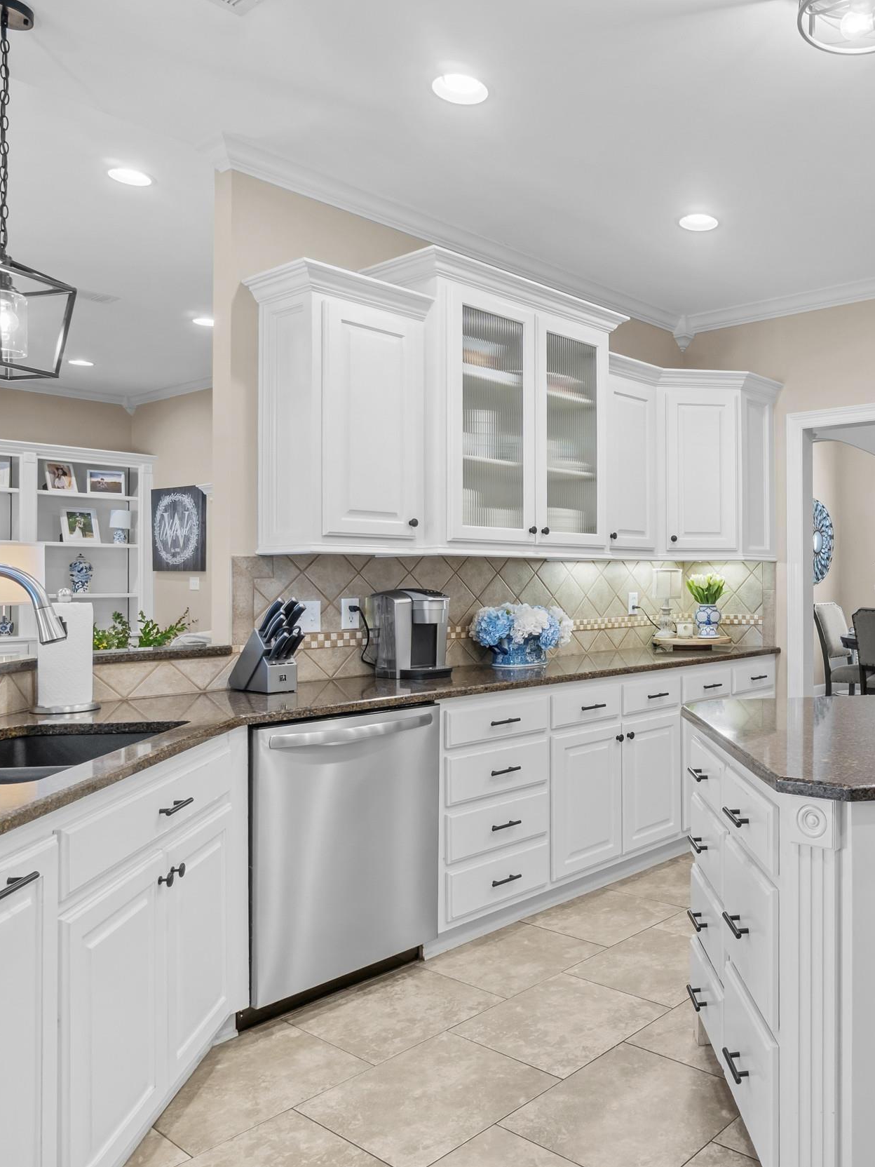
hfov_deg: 48.9
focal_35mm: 26
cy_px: 584
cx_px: 743
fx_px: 876
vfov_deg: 67.3
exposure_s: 1/2
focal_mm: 12
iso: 250
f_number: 9
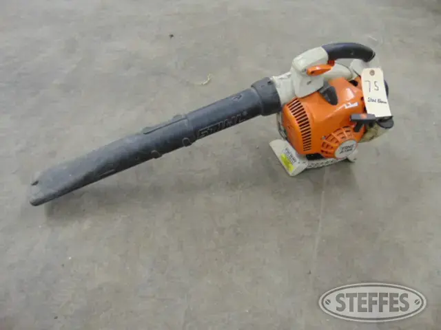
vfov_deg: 54.9
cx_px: 220
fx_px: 318
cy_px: 165
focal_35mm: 25
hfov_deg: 69.4
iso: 320
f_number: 3
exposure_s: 1/40
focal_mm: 4.5
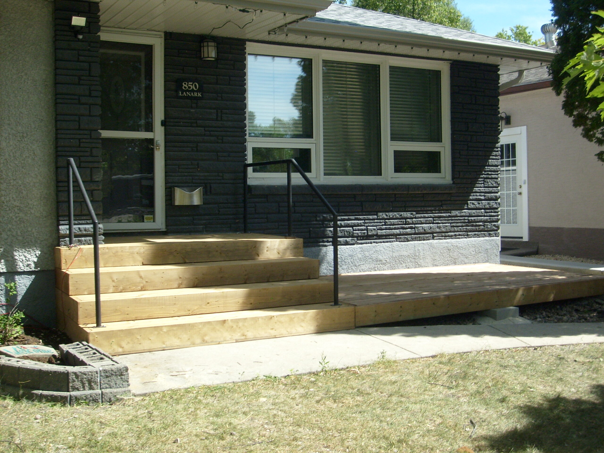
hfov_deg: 43.9
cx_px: 302
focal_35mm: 43
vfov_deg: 33.6
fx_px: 750
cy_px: 226
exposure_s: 1/125
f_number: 7.7
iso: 80
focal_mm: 7.2
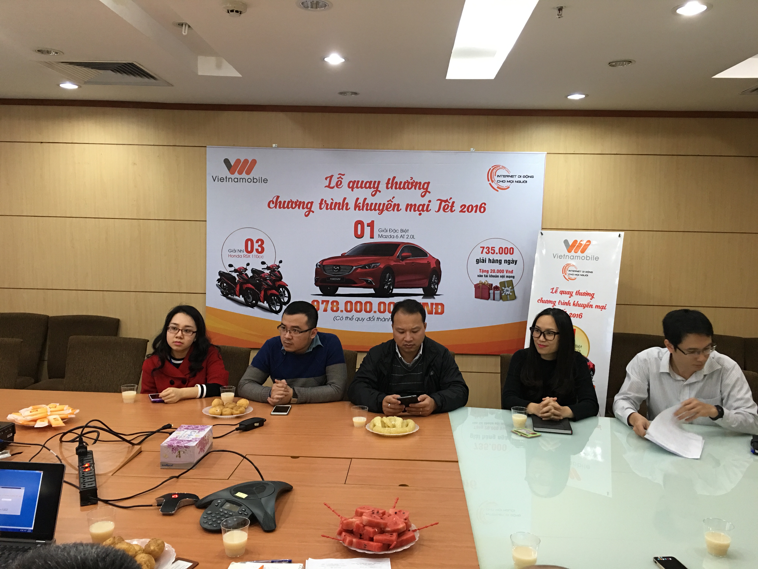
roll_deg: -1.4
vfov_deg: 48.2
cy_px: 284
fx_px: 635
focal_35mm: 29
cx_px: 379
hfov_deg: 61.7
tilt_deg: -4.2
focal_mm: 4.15
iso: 80
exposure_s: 1/17
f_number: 2.2
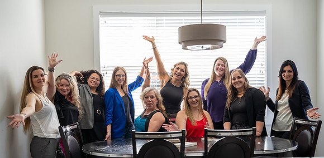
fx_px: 384
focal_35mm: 46
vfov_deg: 23.2
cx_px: 156
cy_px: 110
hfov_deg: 45.7
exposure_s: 1/250
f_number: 2.5
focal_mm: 35
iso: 800
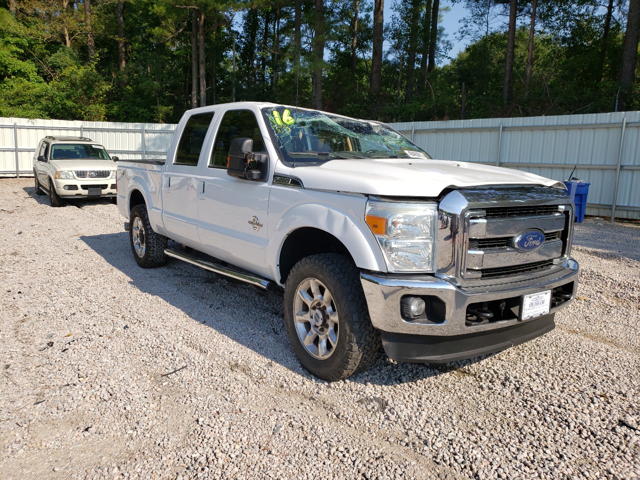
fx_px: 481
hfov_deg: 67.3
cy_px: 240
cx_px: 320
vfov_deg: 53.1
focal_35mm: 26
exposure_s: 1/3333
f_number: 1.5
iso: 50
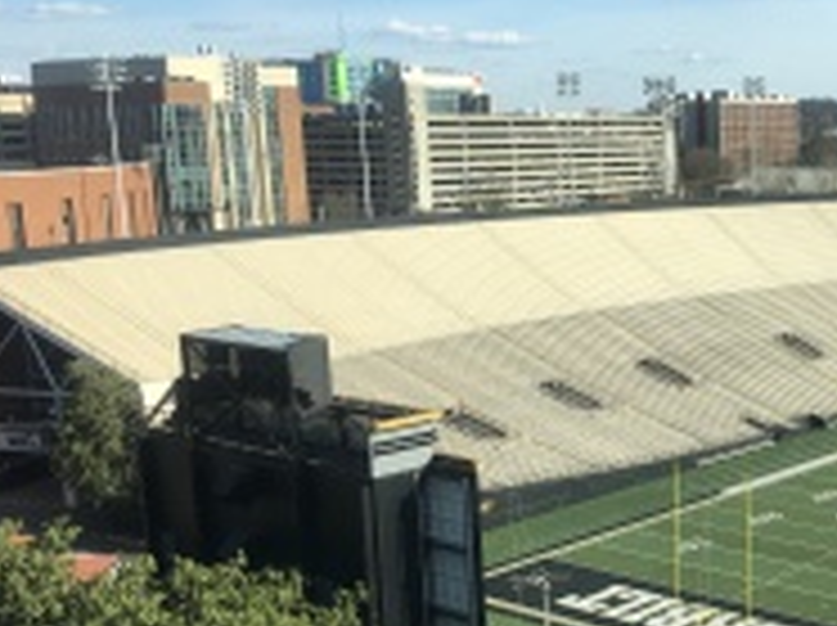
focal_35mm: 57
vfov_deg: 25.5
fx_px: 1376
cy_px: 423
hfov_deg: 31.7
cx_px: 801
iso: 25
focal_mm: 4.15
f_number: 2.2
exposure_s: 1/864
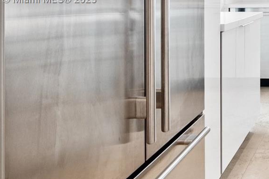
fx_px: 314
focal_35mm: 42
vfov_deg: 29.8
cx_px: 322
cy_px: 0
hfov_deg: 36.1
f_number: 8
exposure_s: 1/15
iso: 280
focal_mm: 10
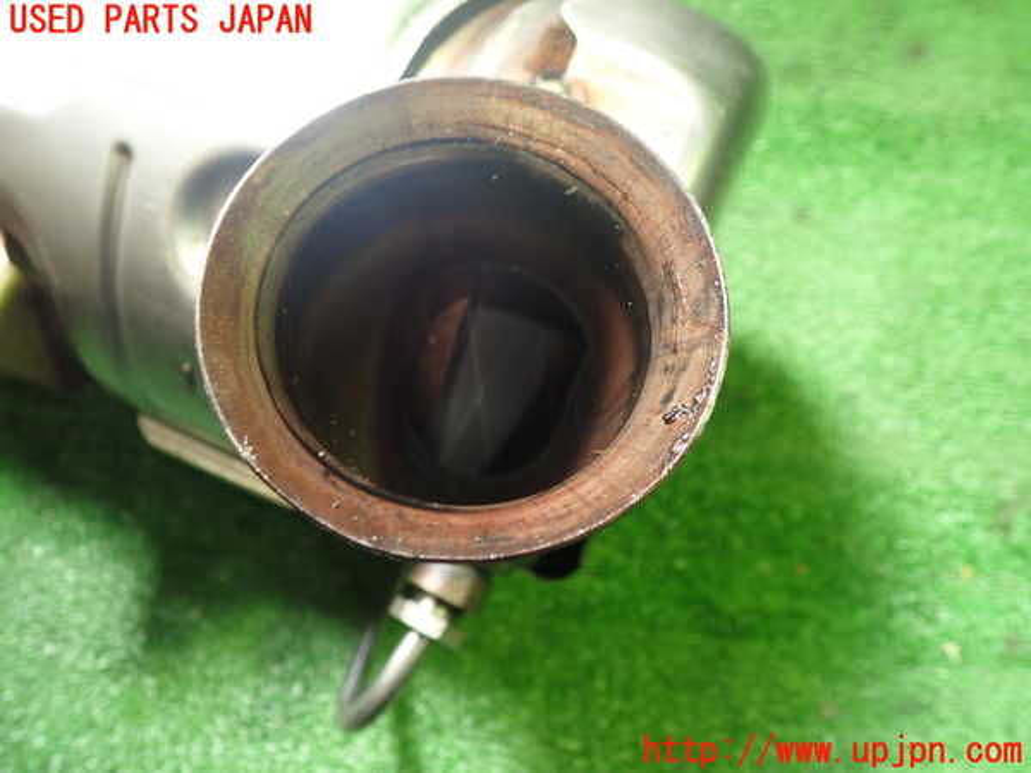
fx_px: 894
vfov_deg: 46.8
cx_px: 516
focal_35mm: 30
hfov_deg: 60.0
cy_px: 386
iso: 200
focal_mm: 5.4
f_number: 2.3
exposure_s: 1/40
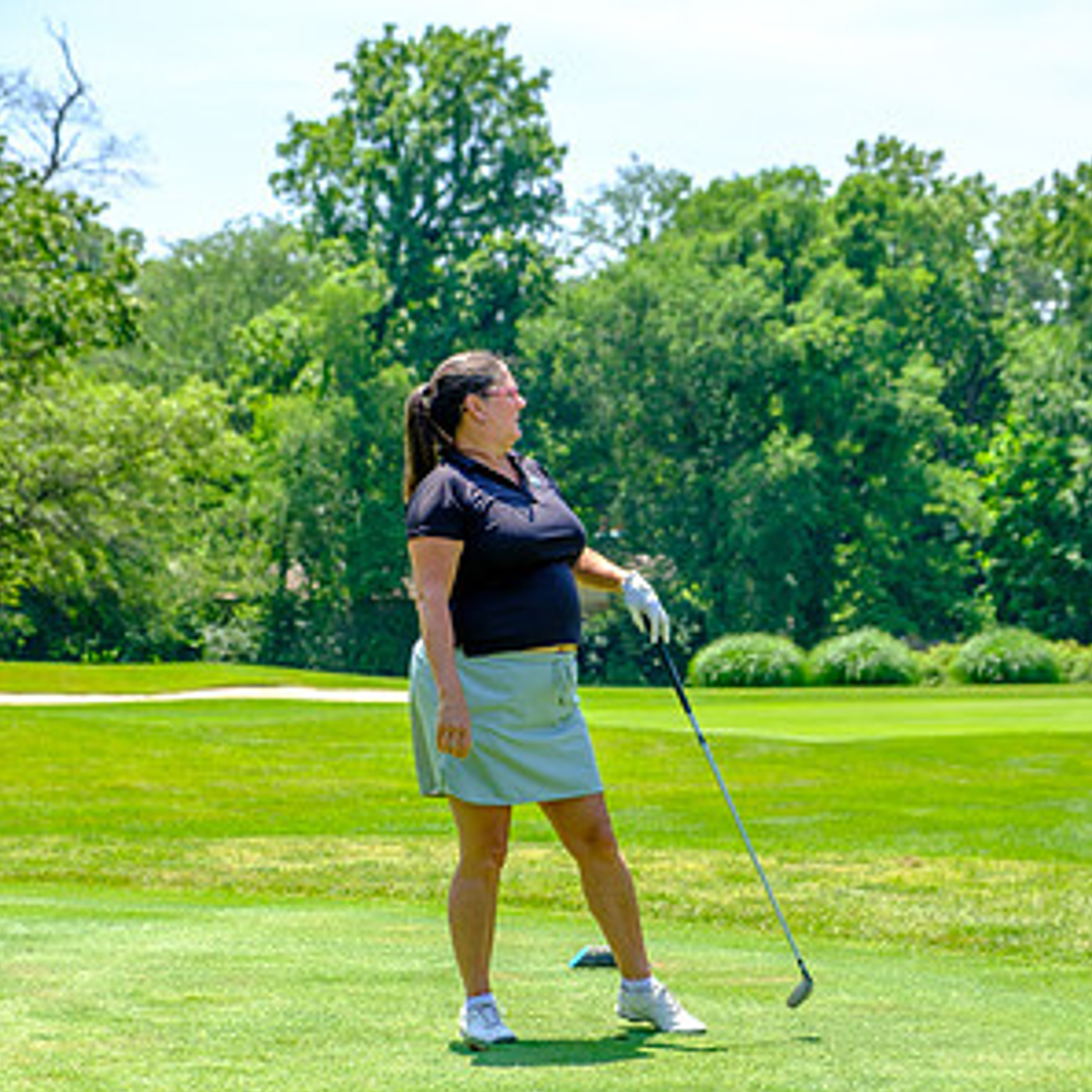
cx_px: 544
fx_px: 3819
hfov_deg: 16.3
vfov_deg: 16.2
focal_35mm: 107
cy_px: 732
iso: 200
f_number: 5.6
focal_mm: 55
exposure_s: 1/250
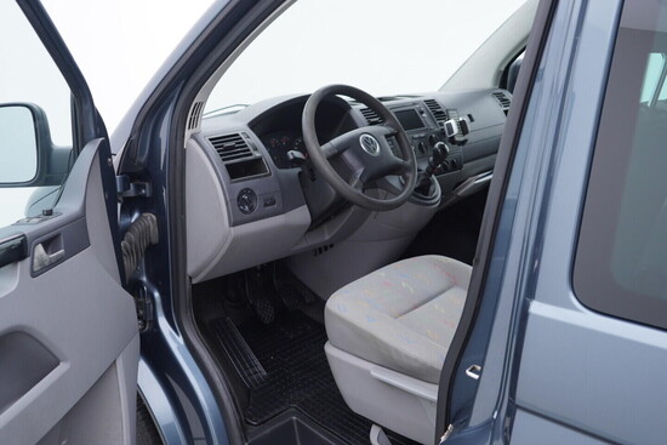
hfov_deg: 53.1
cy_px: 222
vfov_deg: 36.9
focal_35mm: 36
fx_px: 667
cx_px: 334
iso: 125
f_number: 3.2
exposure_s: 1/50
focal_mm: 24
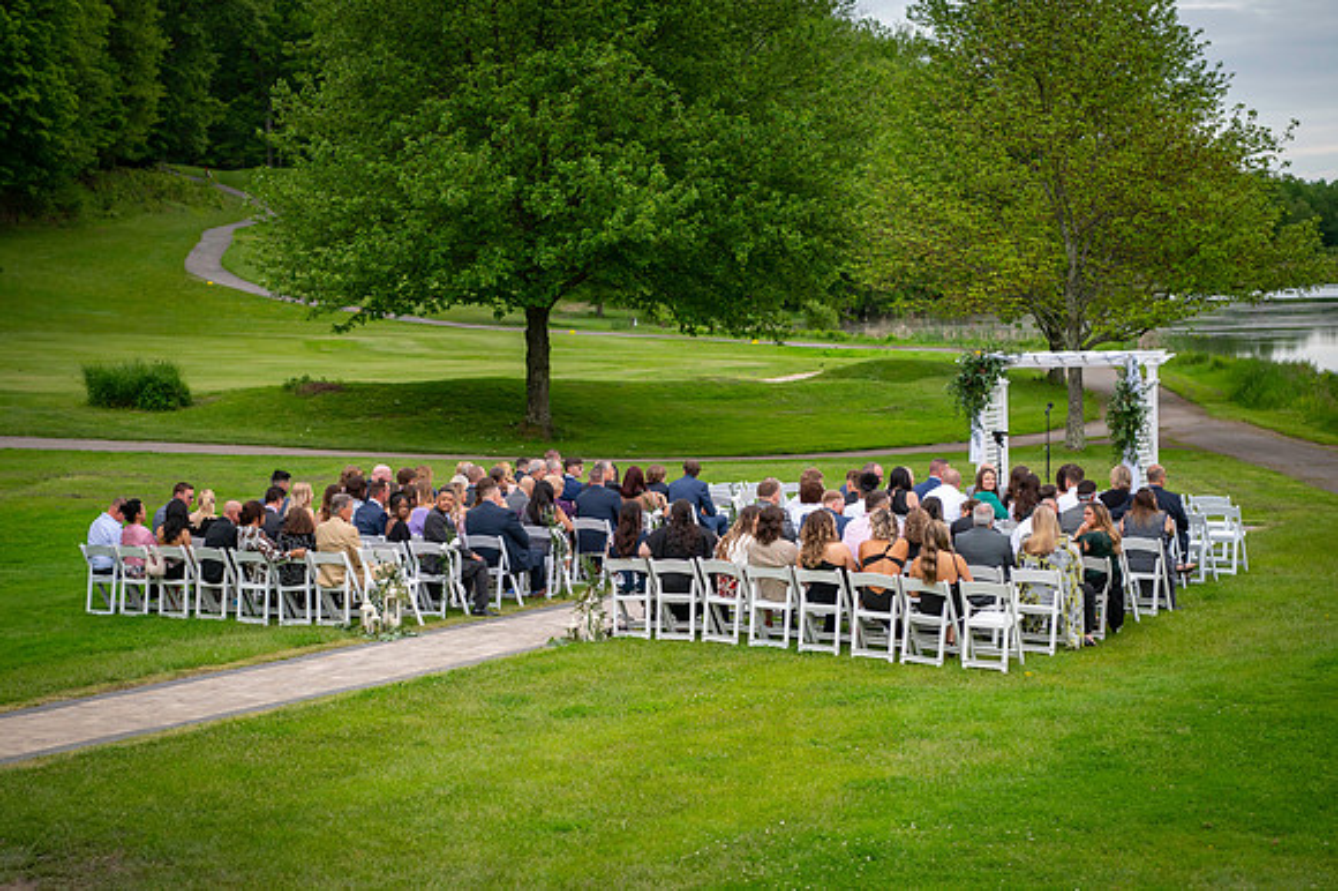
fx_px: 2712
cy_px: 446
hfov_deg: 27.7
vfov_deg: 18.6
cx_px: 669
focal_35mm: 73
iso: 1000
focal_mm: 70
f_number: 3.2
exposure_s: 1/3200
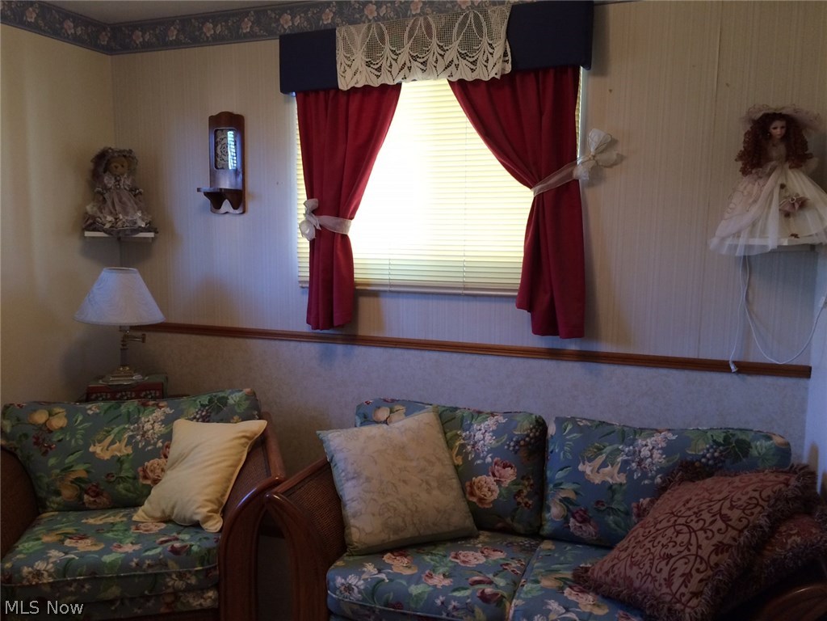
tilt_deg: -8.0
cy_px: 310
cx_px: 414
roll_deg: -0.3
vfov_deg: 48.2
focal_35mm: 29
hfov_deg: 61.7
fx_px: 693
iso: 100
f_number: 2.2
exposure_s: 1/30
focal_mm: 4.15
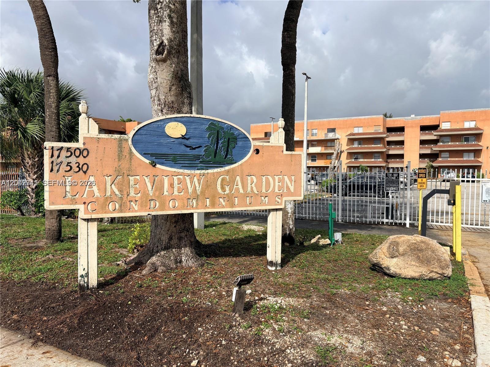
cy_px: 184
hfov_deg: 67.3
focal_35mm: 26
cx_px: 245
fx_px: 368
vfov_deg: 53.1
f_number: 1.6
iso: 50
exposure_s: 1/4950
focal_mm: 5.96
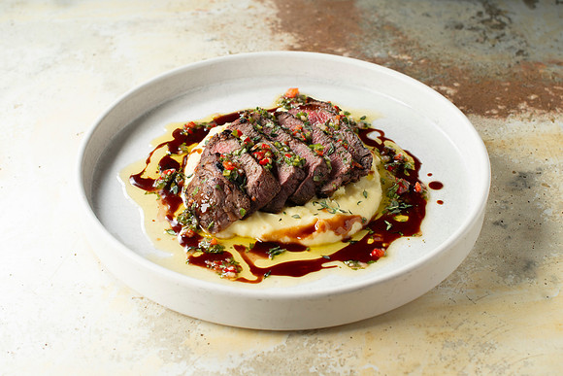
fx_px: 885
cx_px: 284
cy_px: 177
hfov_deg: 35.3
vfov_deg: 24.0
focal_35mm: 57
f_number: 7.1
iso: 200
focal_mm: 50
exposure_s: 1/200
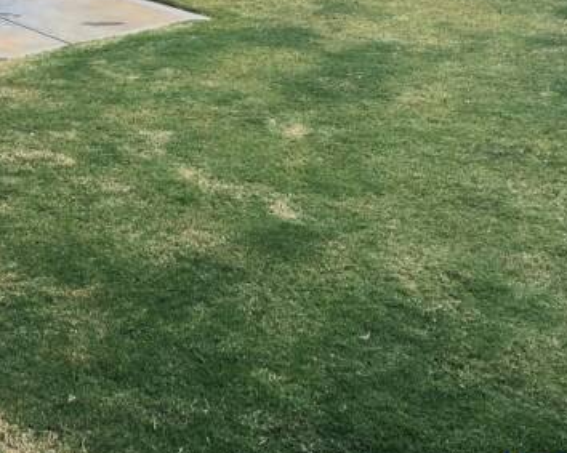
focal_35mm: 64
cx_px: 141
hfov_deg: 29.1
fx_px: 1074
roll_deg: +0.9
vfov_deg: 23.5
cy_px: 85
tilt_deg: -17.0
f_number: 2.2
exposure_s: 1/50
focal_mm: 4.15
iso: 25
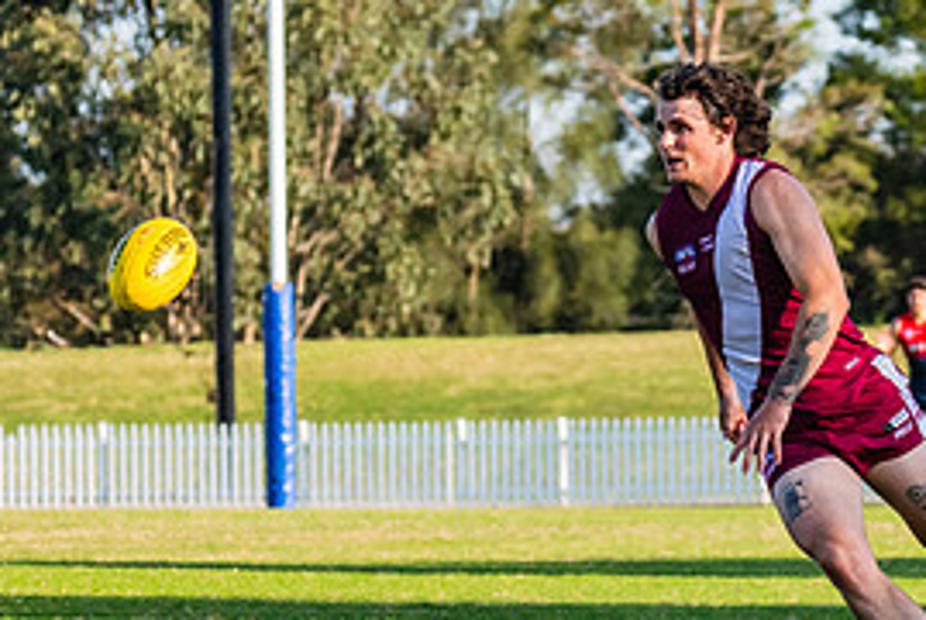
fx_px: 12617
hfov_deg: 4.2
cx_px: 691
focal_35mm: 490
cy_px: 330
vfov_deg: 2.8
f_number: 9
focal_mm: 195
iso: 800
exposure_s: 1/1250
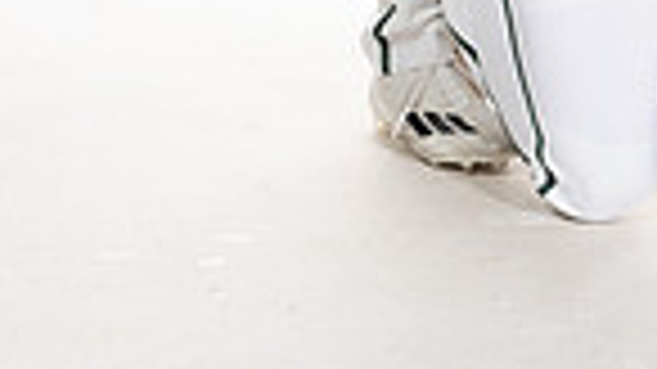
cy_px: -639
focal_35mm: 184
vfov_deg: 6.2
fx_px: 3204
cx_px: 585
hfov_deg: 11.6
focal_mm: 57
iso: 400
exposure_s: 1/250
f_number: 6.3
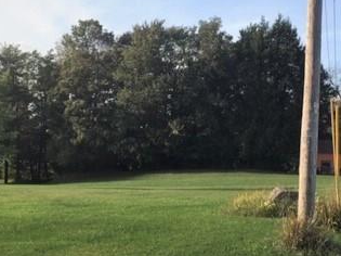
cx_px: 238
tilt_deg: +6.3
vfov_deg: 24.8
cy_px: 111
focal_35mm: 59
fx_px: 581
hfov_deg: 32.3
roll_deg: -3.1
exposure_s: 1/1130
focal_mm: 4.15
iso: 32
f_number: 2.2
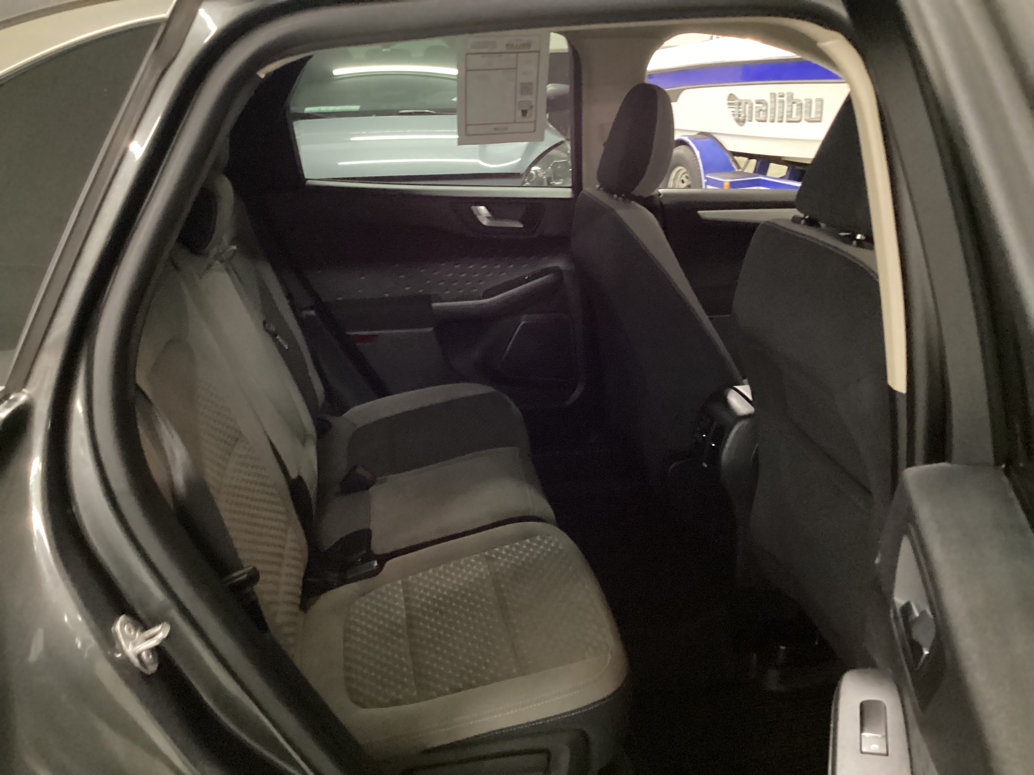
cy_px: 388
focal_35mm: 31
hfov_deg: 58.4
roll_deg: +0.9
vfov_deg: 45.4
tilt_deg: -23.8
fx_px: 926
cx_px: 517
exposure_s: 1/17
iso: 800
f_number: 2.4
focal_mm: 3.3
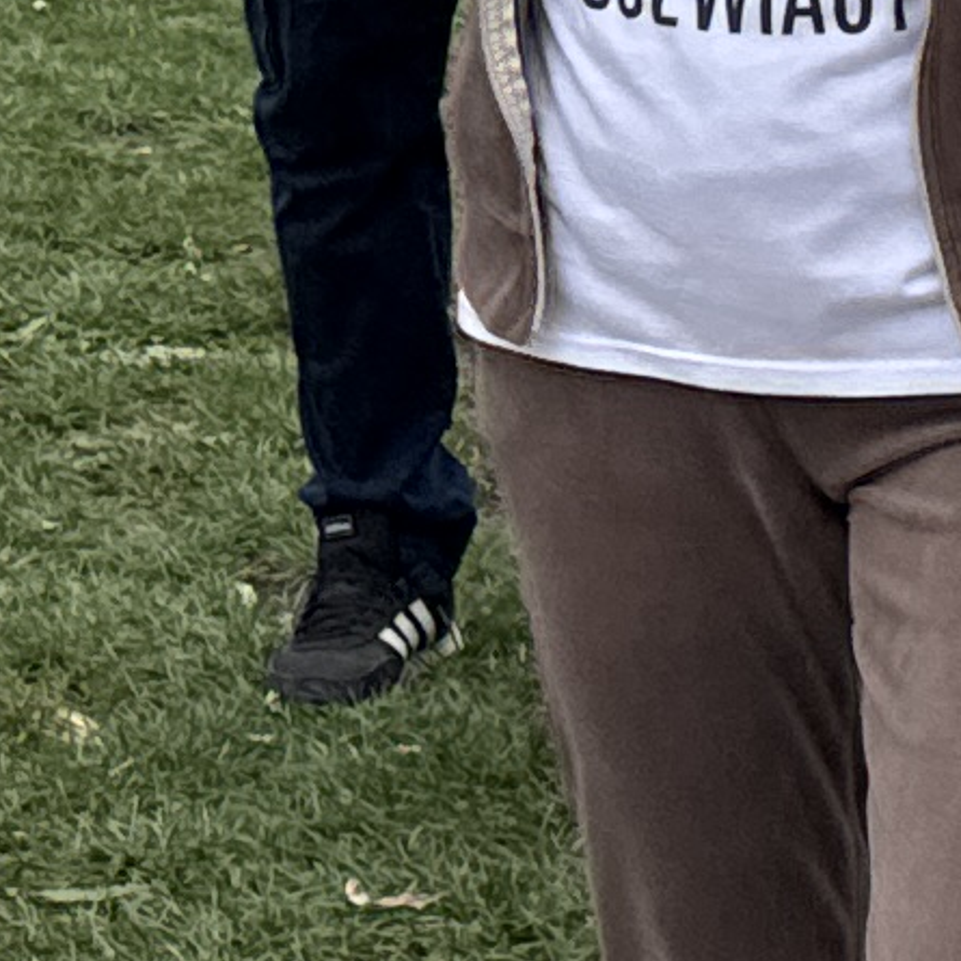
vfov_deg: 8.5
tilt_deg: +0.5
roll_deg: +1.6
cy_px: -1164
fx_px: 6030
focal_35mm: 192
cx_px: 80
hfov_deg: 9.1
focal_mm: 6.76
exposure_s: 1/1678
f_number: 1.78
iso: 80
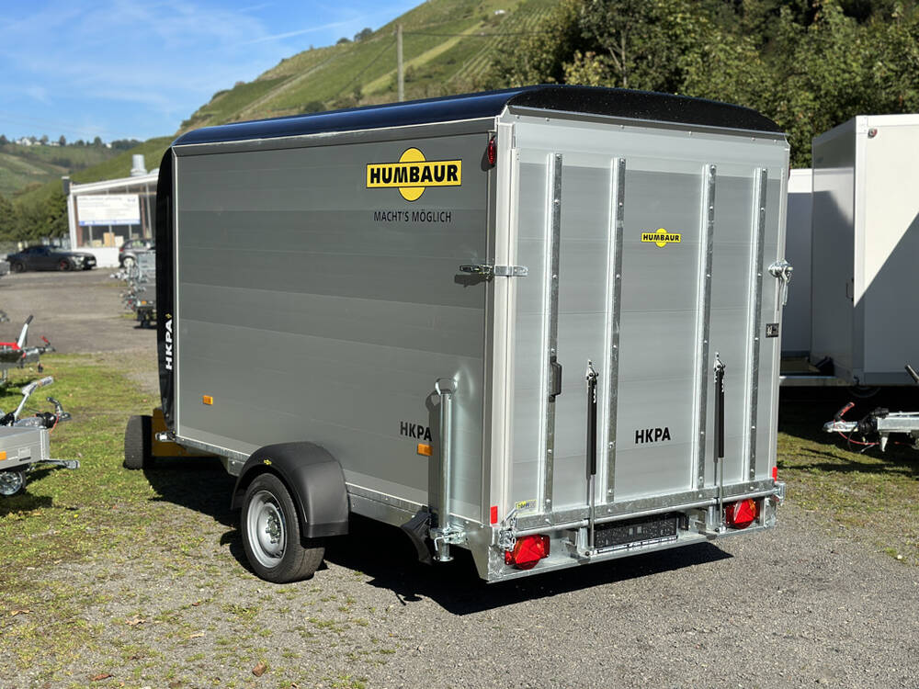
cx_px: 460
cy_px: 344
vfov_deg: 30.3
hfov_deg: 39.7
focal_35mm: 48
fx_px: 1274
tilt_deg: -6.2
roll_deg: +2.3
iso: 80
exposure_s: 1/5263
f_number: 1.78
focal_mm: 6.86
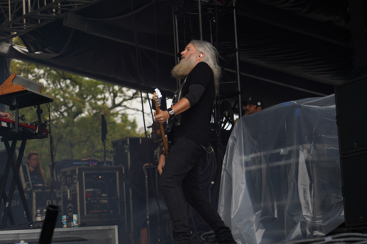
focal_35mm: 105
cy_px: 122
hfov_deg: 19.5
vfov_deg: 13.0
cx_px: 184
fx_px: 1070
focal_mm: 105
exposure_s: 1/200
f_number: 5
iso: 100
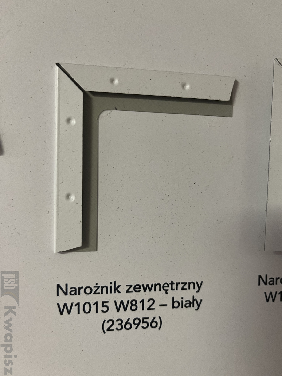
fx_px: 282
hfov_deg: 53.1
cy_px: 188
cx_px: 141
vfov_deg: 67.3
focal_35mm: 26
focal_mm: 5.1
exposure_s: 1/50
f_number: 1.6
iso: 320
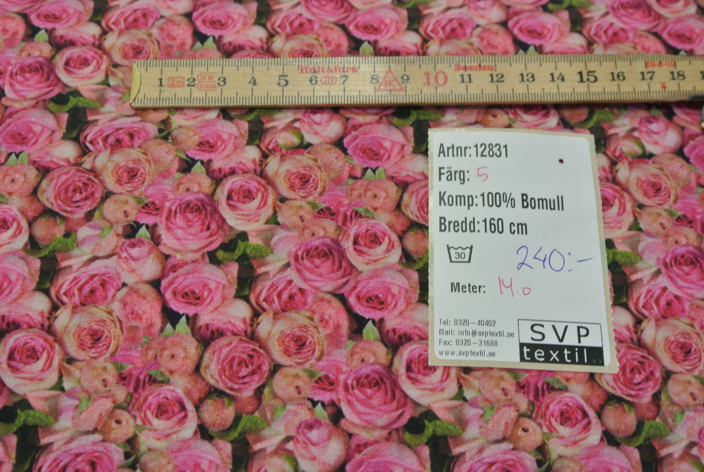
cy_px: 236
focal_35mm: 44
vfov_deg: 30.6
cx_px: 352
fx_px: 861
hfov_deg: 44.5
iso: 400
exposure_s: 1/100
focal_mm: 16.3
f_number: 4.2
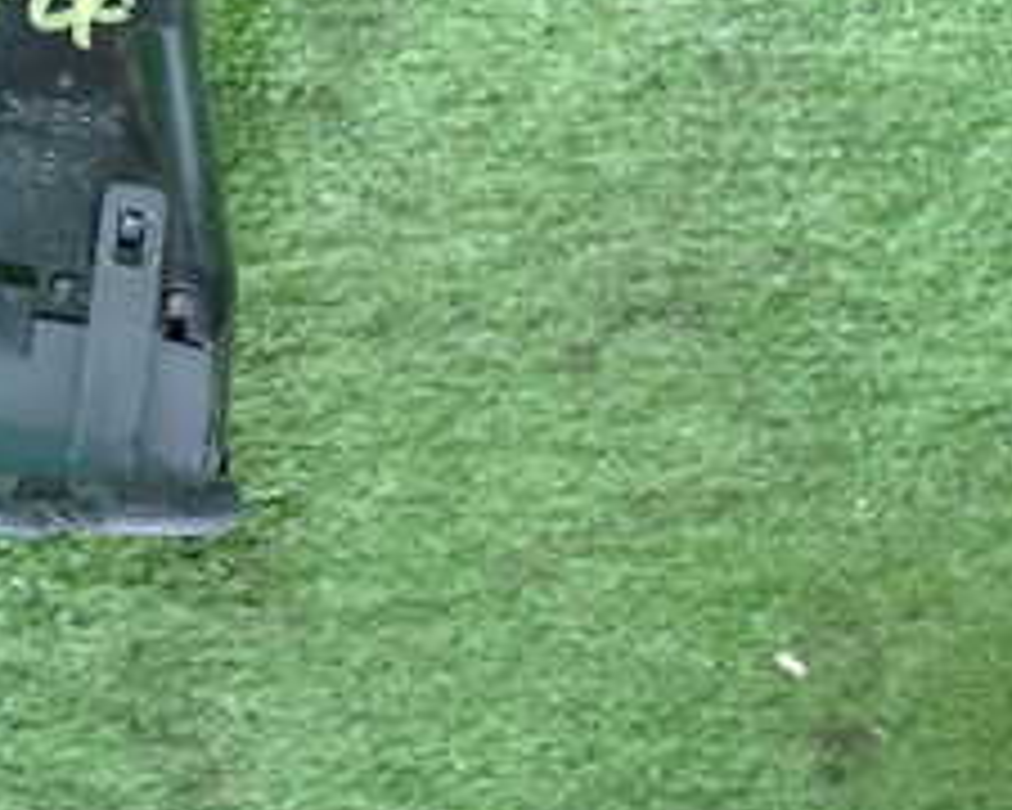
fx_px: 1947
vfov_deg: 22.5
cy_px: -18
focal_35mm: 65
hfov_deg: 27.0
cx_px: -72
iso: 200
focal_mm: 4.5
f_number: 2
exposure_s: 1/40
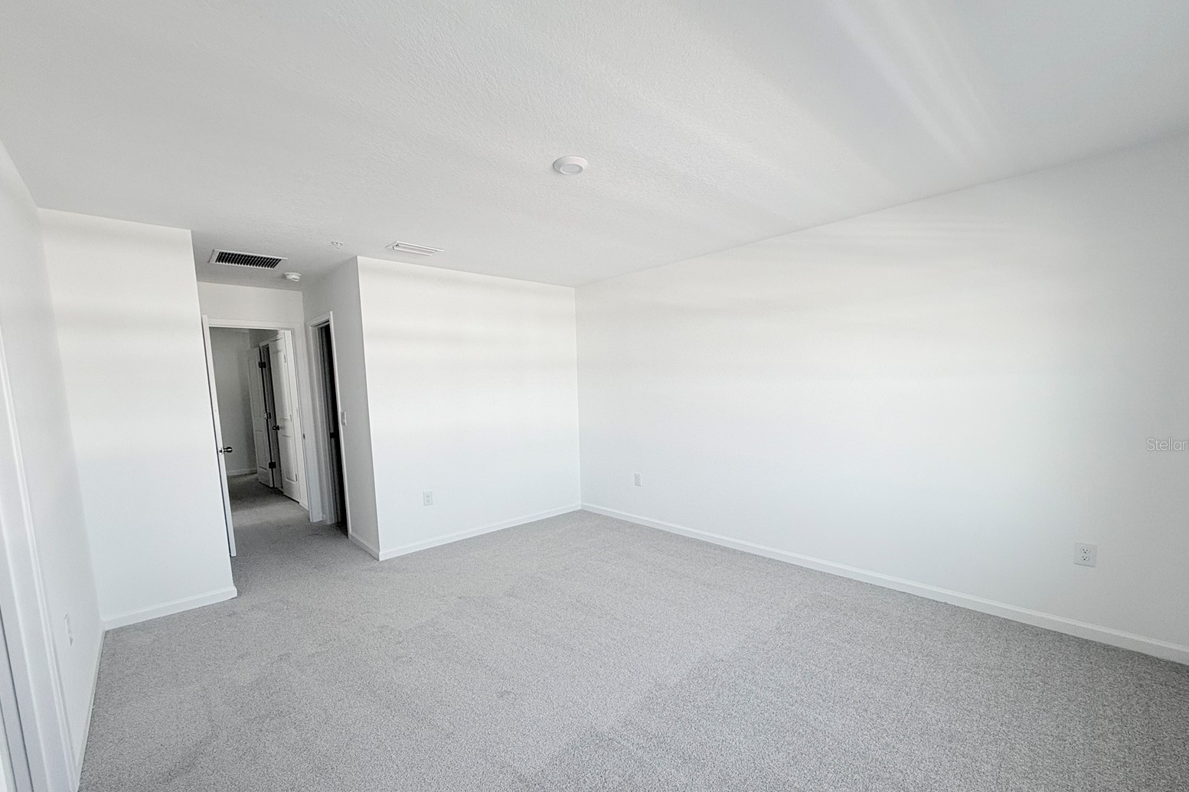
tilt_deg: -6.9
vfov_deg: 77.0
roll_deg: +1.6
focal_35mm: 15
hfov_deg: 100.4
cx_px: 606
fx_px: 495
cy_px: 444
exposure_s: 1/99
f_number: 2.2
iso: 100
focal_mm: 2.22
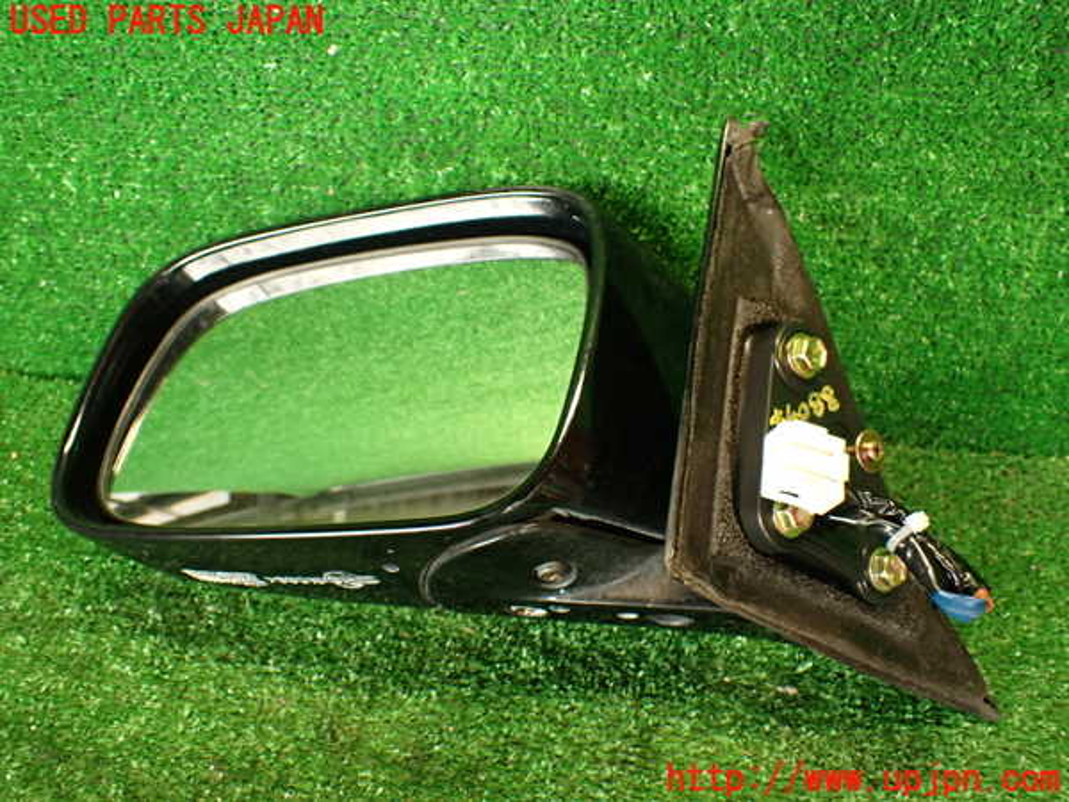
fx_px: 988
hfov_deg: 56.8
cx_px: 534
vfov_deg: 44.2
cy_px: 401
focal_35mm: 32
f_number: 2.4
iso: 320
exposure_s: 1/30
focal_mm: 5.79
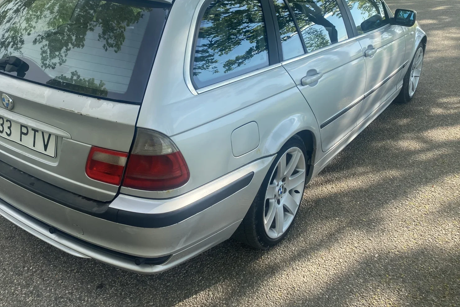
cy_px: 115
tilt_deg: -19.6
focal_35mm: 35
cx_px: 196
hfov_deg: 54.2
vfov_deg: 37.6
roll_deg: +0.4
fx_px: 447
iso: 32
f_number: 1.8
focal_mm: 4.25
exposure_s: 1/1025
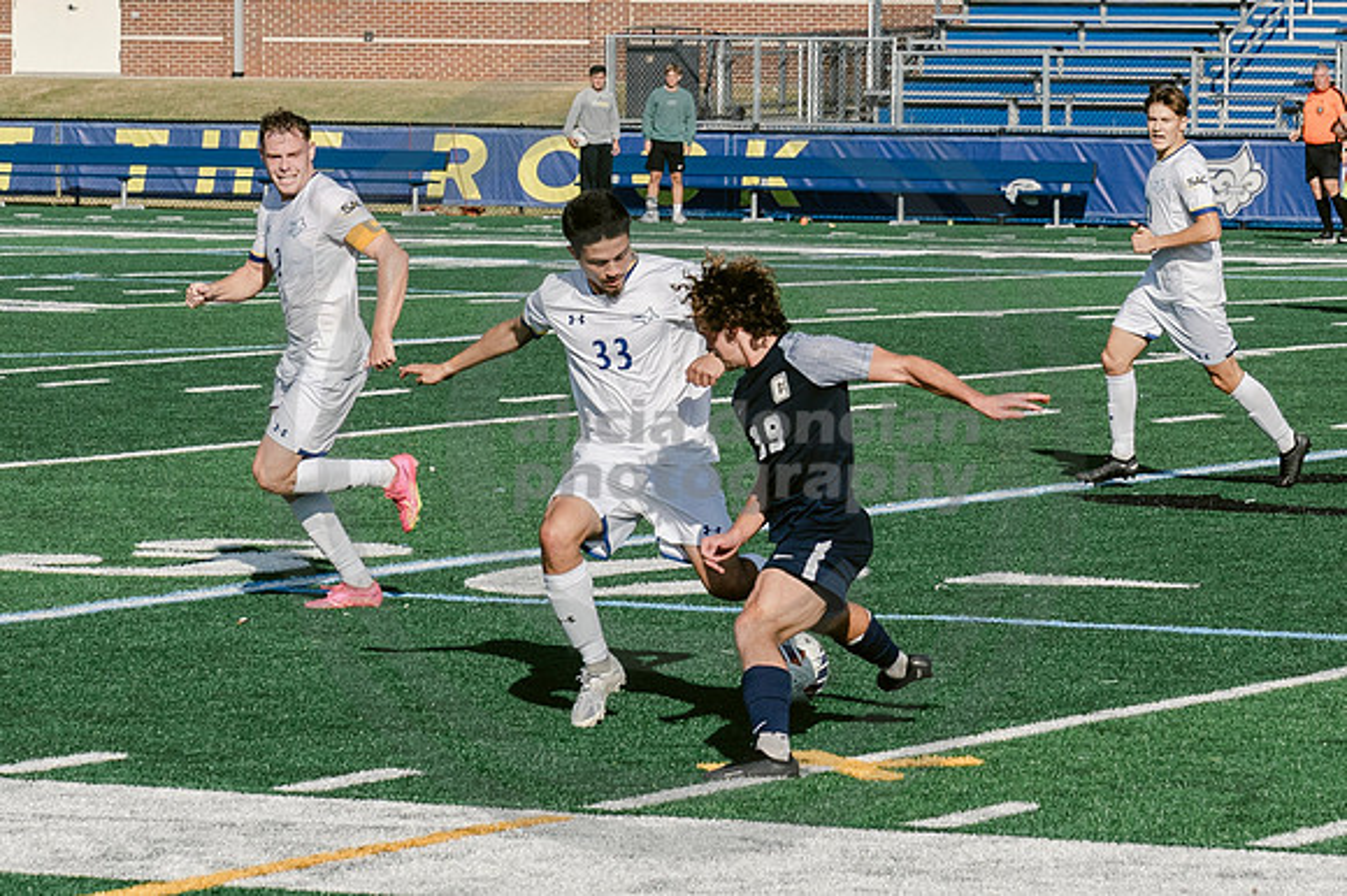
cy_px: 469
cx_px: 882
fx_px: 7967
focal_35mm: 213
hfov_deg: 9.7
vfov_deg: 6.4
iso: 640
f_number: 5.6
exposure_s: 1/4000
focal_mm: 70
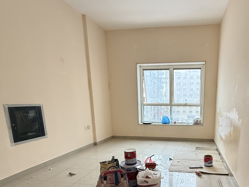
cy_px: 136
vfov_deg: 56.5
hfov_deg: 71.4
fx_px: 165
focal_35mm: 23
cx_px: 169
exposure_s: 1/99
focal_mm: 2.22
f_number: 2.2
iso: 200
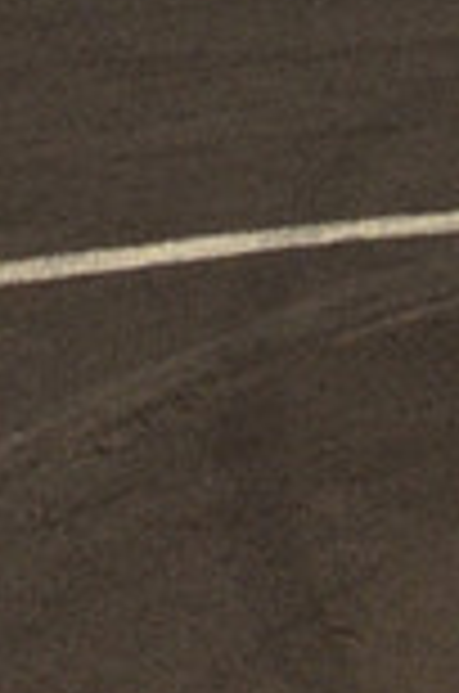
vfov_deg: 1.6
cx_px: -796
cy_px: 1120
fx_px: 25453
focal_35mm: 1325
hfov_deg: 1.0
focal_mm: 170
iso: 1000
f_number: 25
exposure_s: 1/800
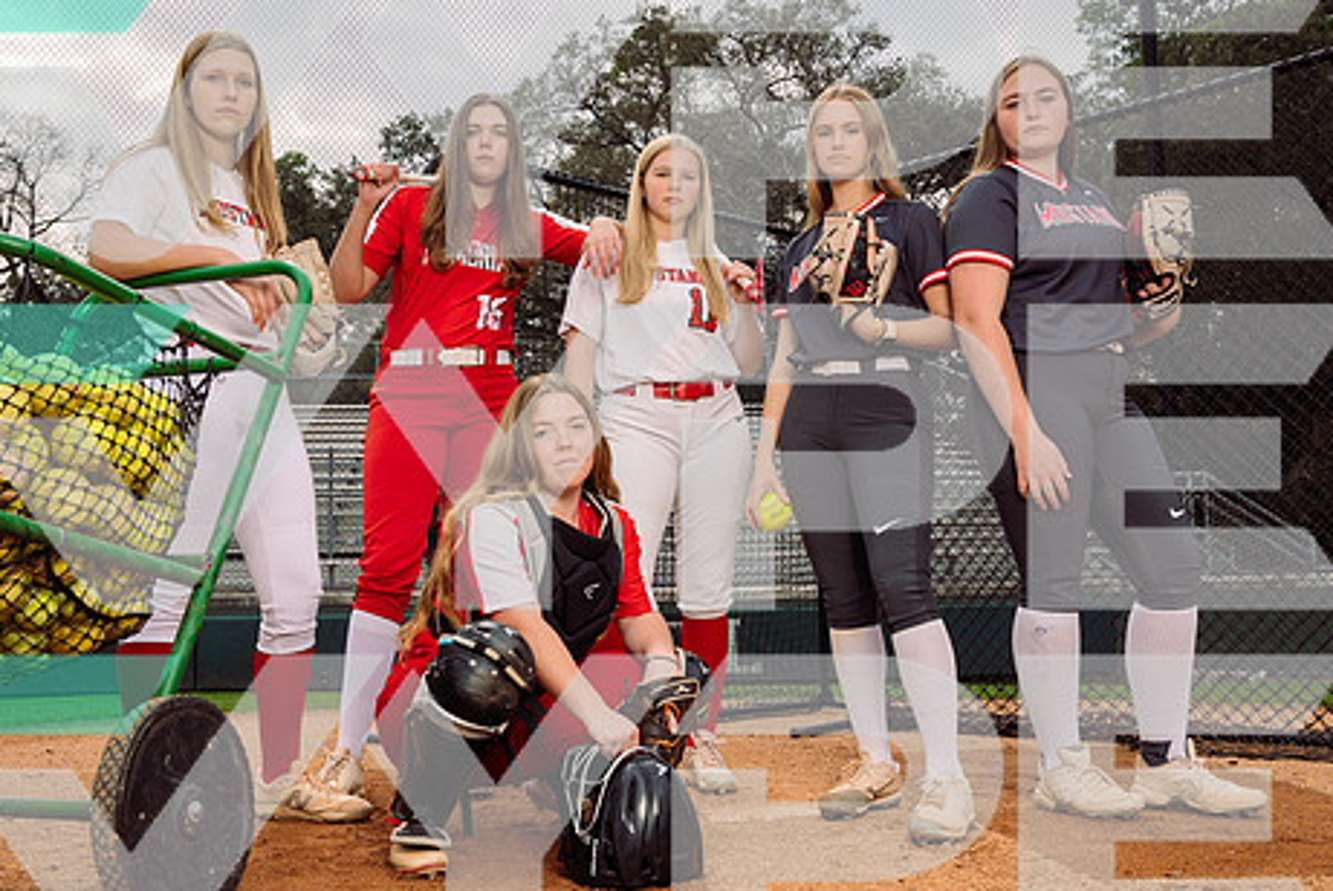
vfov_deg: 34.3
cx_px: 625
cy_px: 459
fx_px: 1445
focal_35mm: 39
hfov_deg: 49.5
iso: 125
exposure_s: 1/160
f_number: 9
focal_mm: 31
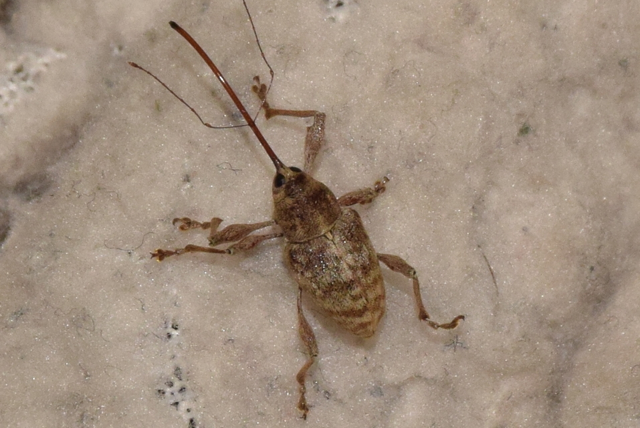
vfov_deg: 6.6
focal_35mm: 210
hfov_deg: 9.8
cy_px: 214
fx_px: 3737
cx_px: 320
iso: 1000
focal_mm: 140
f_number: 14
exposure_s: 1/200
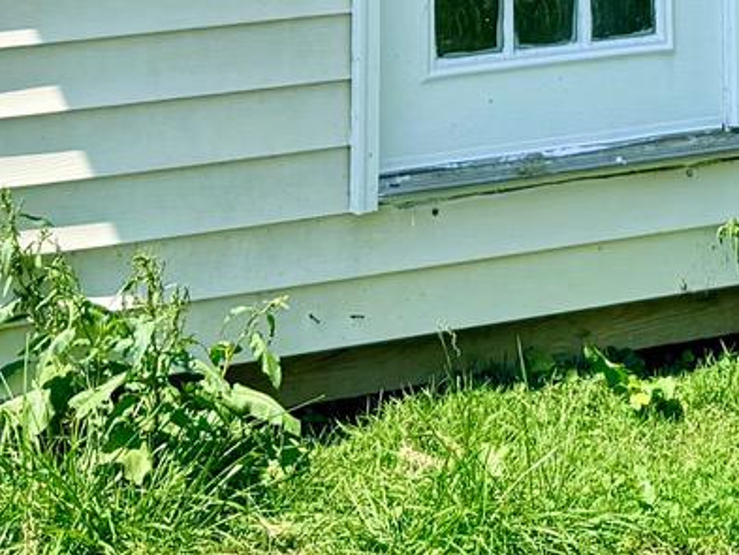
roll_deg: +1.4
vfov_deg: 10.4
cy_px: -722
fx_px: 2669
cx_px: 688
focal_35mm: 125
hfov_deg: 15.5
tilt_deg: +8.8
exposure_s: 1/4167
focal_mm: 6.76
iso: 80
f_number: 1.78
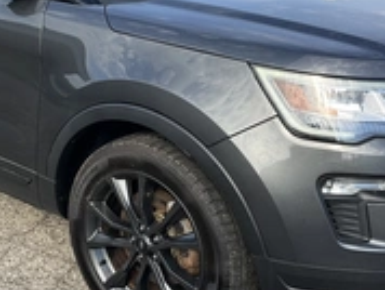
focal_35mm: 65
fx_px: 724
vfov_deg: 22.6
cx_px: 147
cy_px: 145
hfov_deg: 29.7
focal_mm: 3
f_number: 1.8
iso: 25
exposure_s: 1/620
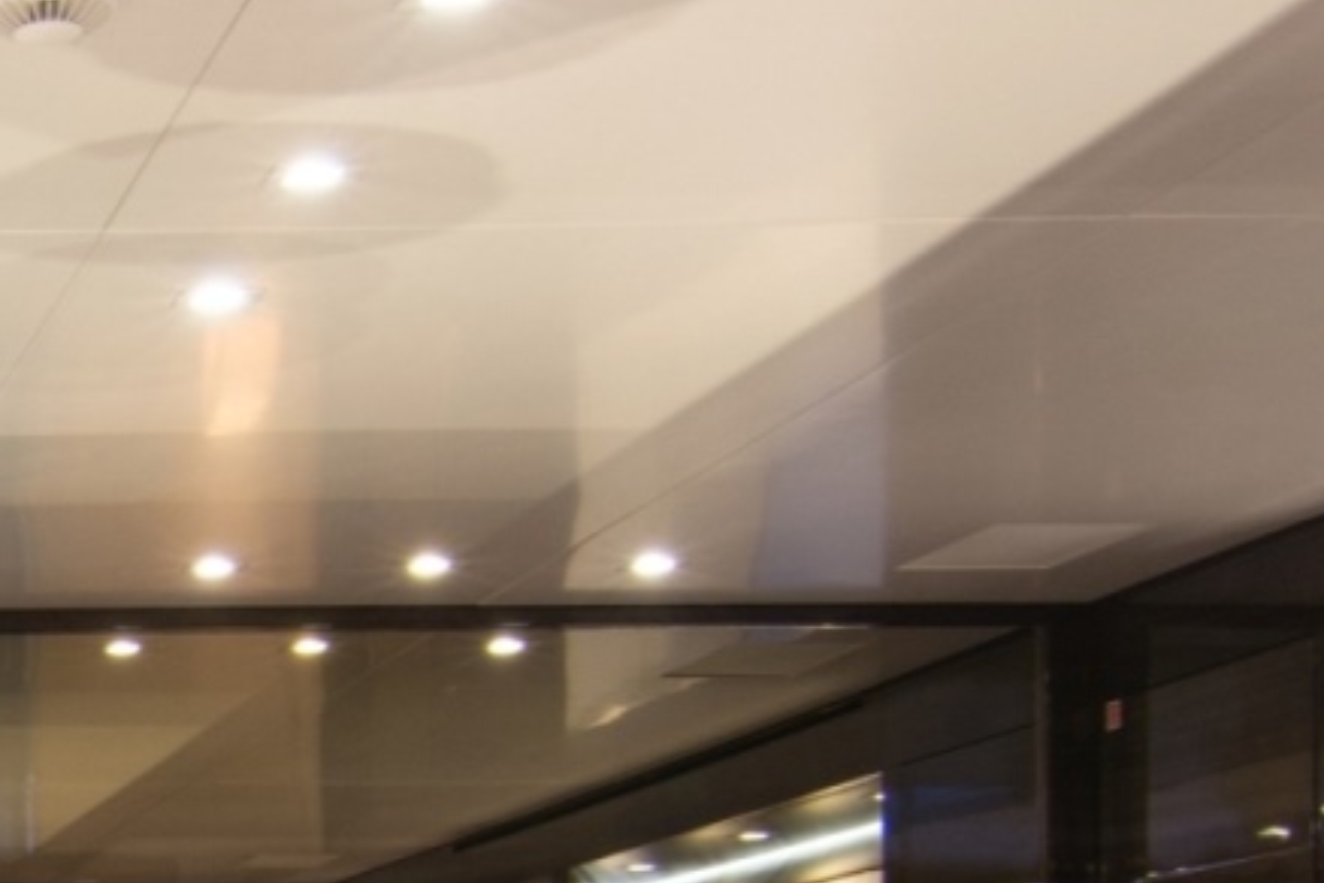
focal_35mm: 87
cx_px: -639
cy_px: 1240
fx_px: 3186
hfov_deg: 20.3
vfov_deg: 14.9
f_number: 9
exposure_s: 2
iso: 100
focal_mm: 11
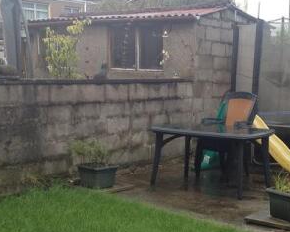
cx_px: 168
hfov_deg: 27.9
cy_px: 166
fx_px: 583
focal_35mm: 68
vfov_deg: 22.3
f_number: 2.4
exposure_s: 1/361
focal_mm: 4.28
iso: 50
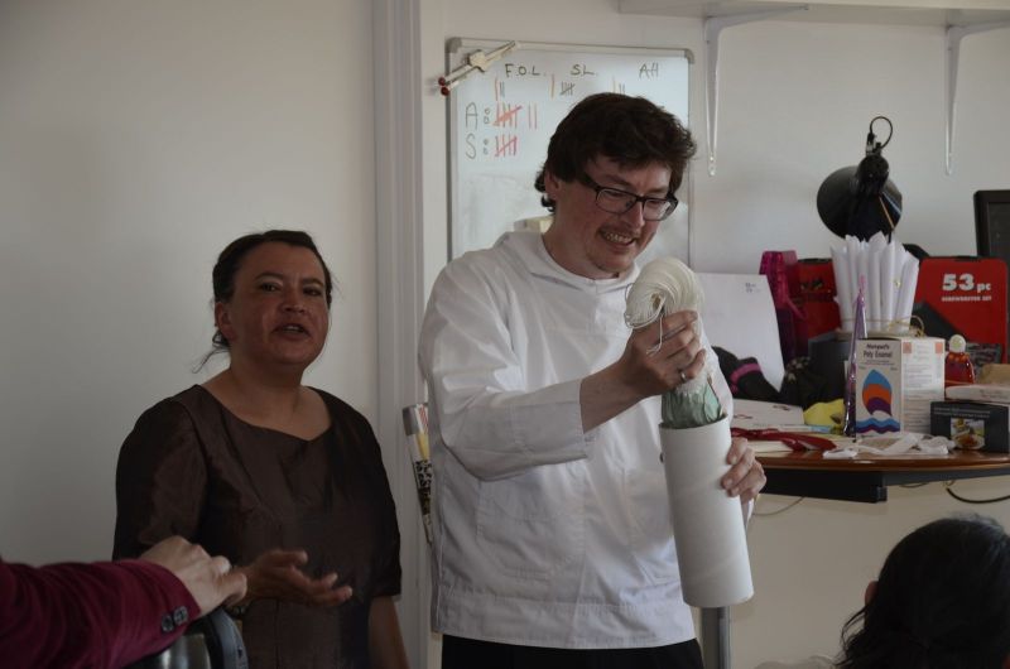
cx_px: 505
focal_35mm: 105
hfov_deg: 19.5
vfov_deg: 13.0
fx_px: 2940
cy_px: 334
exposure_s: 1/100
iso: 200
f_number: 5
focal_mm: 70
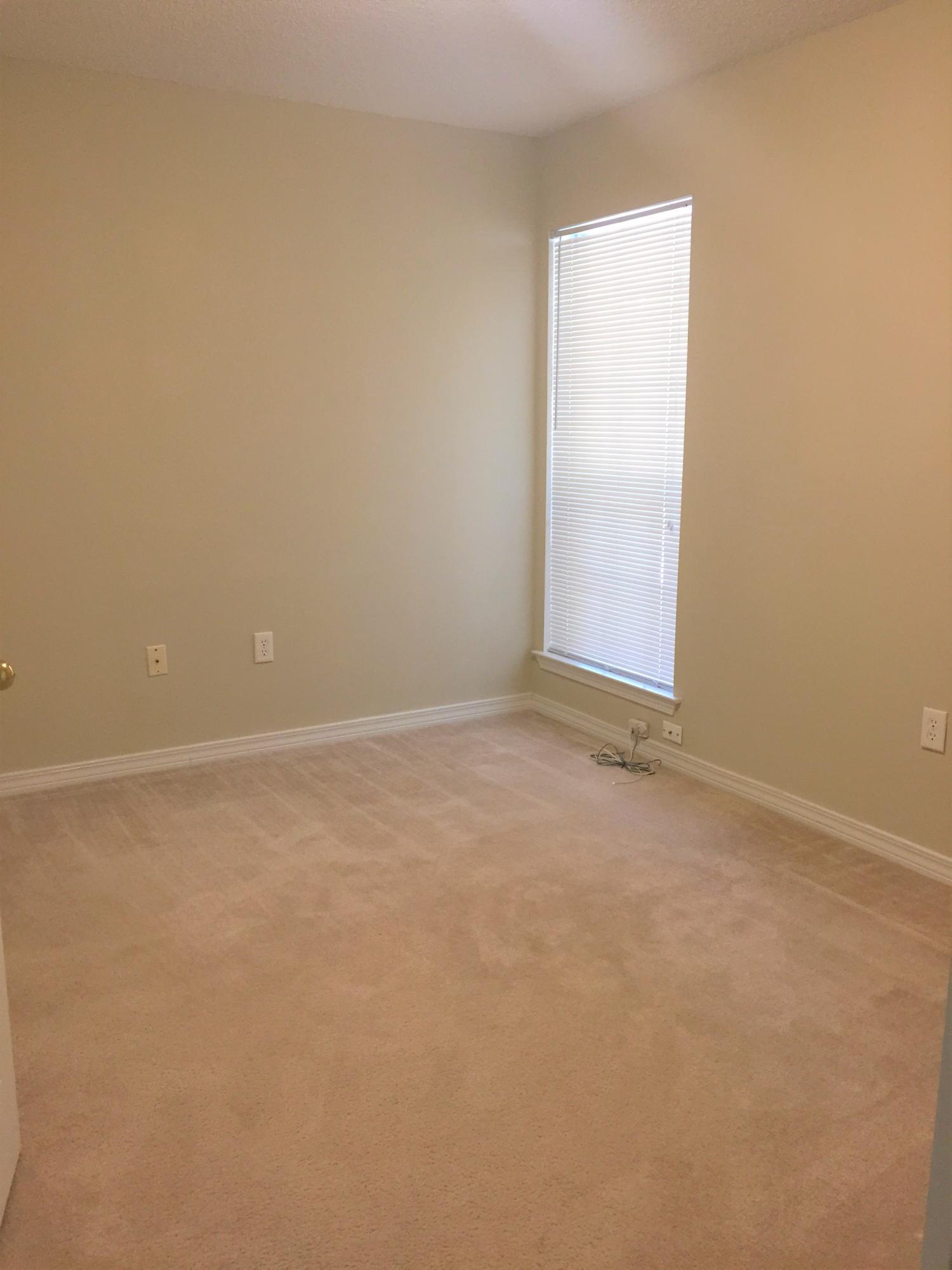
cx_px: 476
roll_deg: +0.2
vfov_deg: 61.7
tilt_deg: -11.4
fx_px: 1063
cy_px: 635
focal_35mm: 29
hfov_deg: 48.2
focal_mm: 4.15
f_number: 2.2
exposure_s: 1/30
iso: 100
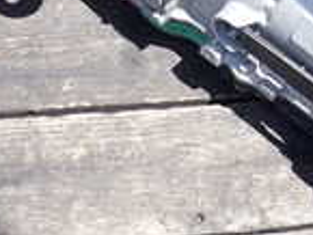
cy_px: 37
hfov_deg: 15.1
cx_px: 417
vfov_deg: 11.9
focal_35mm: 124
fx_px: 1122
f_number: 3.2
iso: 100
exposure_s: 1/400
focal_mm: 5.4
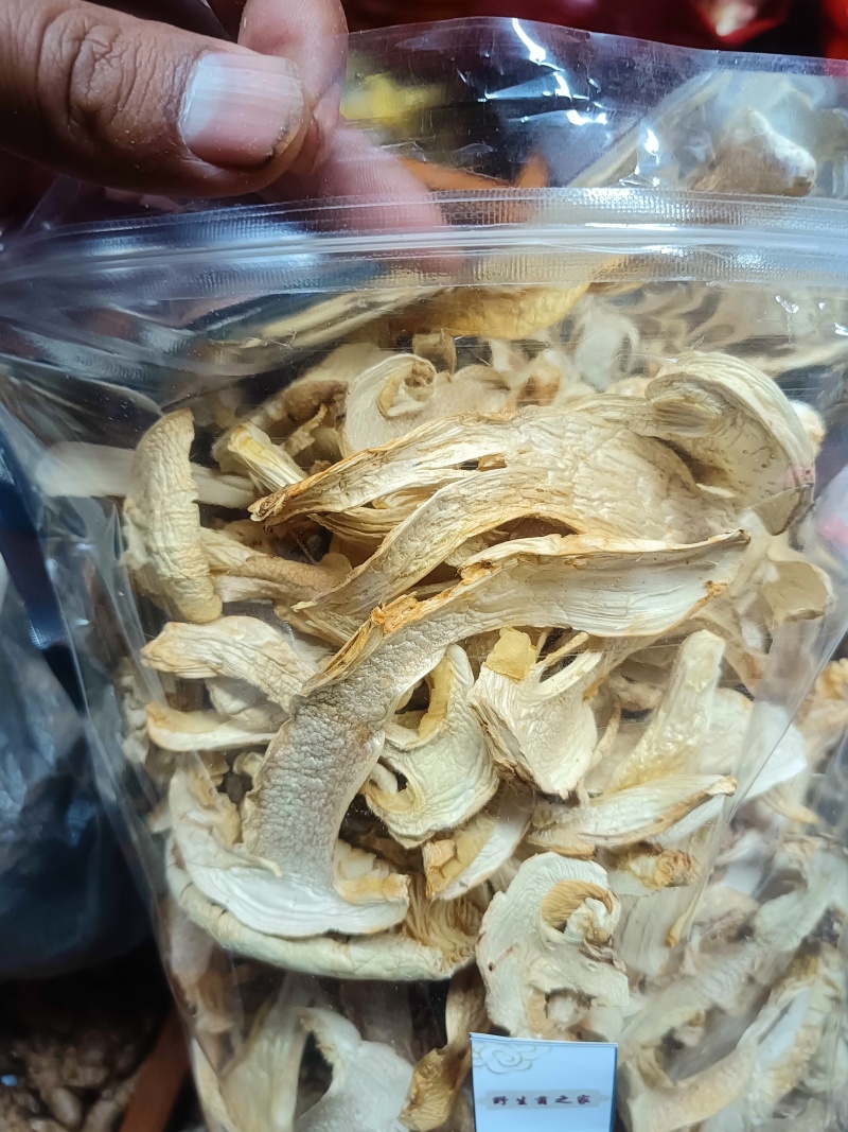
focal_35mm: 27
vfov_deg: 65.3
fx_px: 882
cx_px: 424
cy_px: 566
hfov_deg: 51.3
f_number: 1.9
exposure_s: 1/50
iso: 512
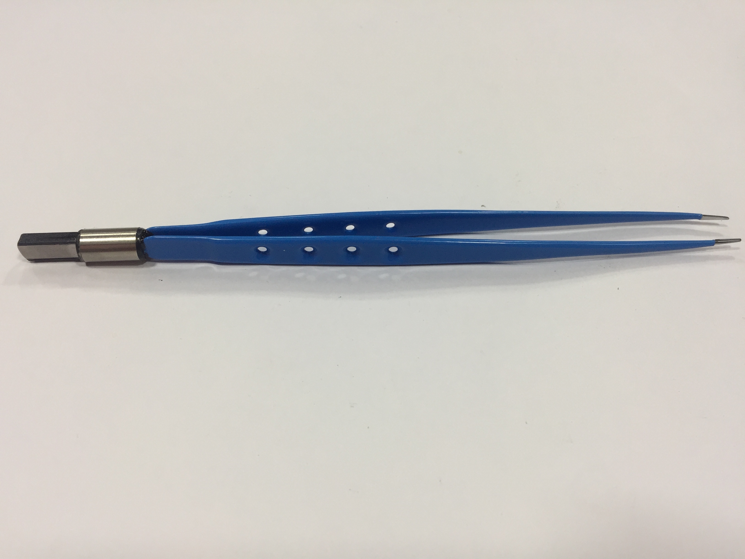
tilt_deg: -50.5
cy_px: 280
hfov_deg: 61.7
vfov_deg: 48.2
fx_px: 624
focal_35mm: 29
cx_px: 372
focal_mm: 4.15
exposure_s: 1/100
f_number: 2.2
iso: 50
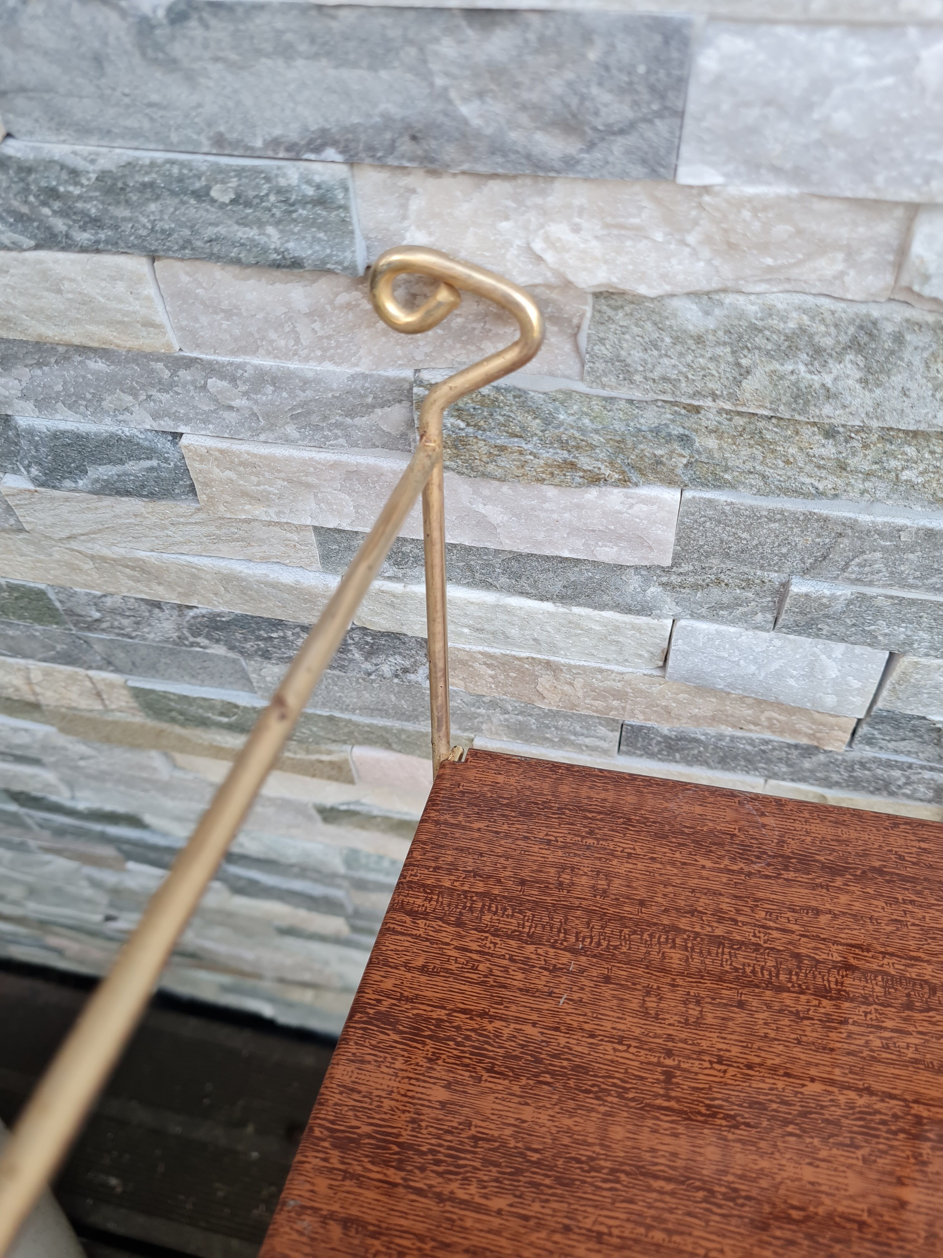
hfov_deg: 53.1
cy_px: 629
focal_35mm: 26
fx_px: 944
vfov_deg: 67.3
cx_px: 472
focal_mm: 5.4
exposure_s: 1/100
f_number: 1.8
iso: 80
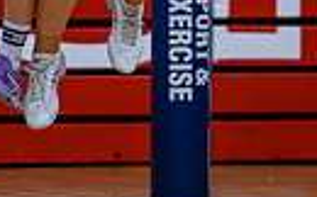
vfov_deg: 1.2
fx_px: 9642
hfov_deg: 1.9
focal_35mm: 1117
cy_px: -263
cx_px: 181
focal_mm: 200
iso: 4000
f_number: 2.8
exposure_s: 1/1000
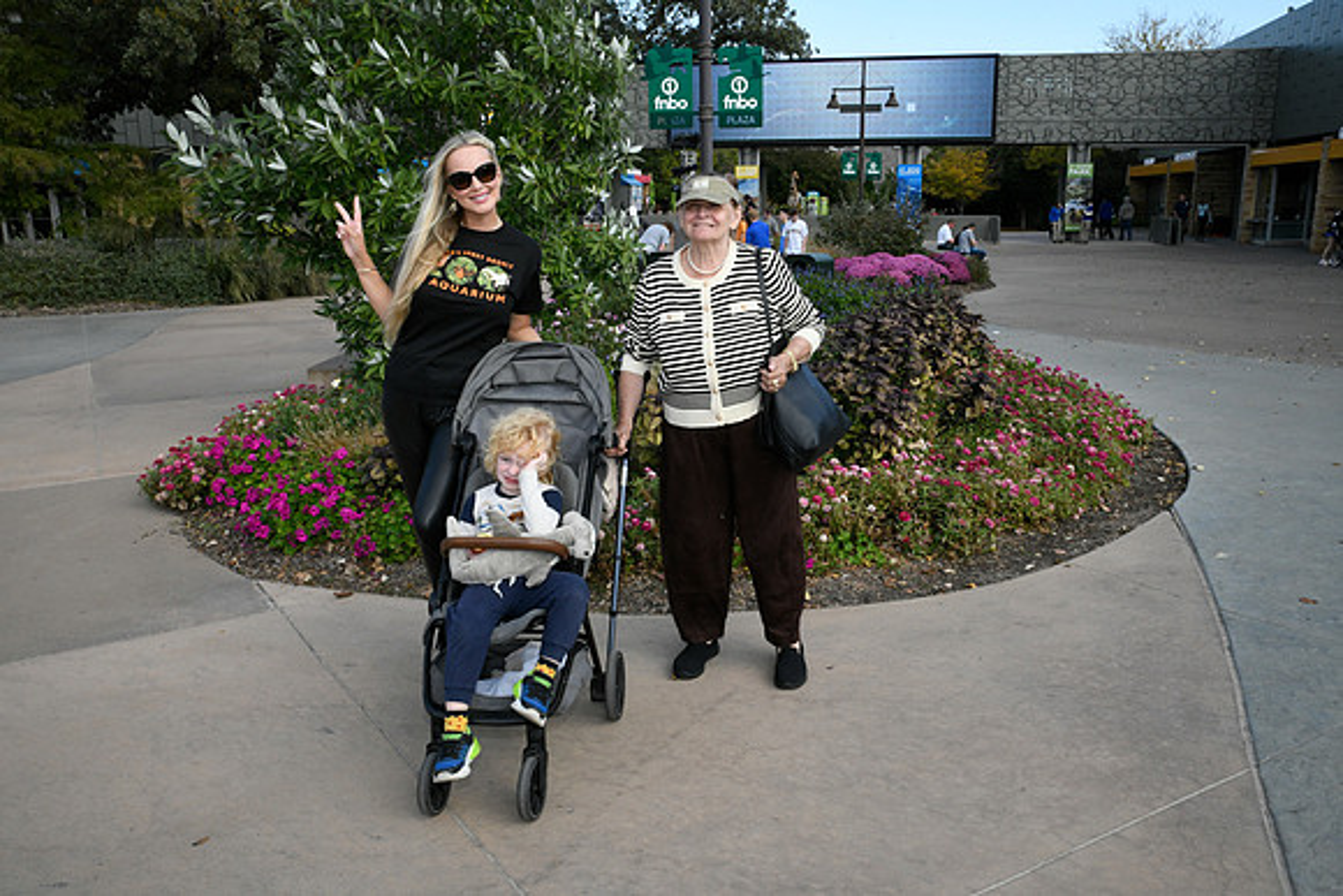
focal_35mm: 29
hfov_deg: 63.6
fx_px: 1082
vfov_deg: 45.0
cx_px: 672
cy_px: 448
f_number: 22
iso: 1600
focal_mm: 29
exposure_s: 1/250
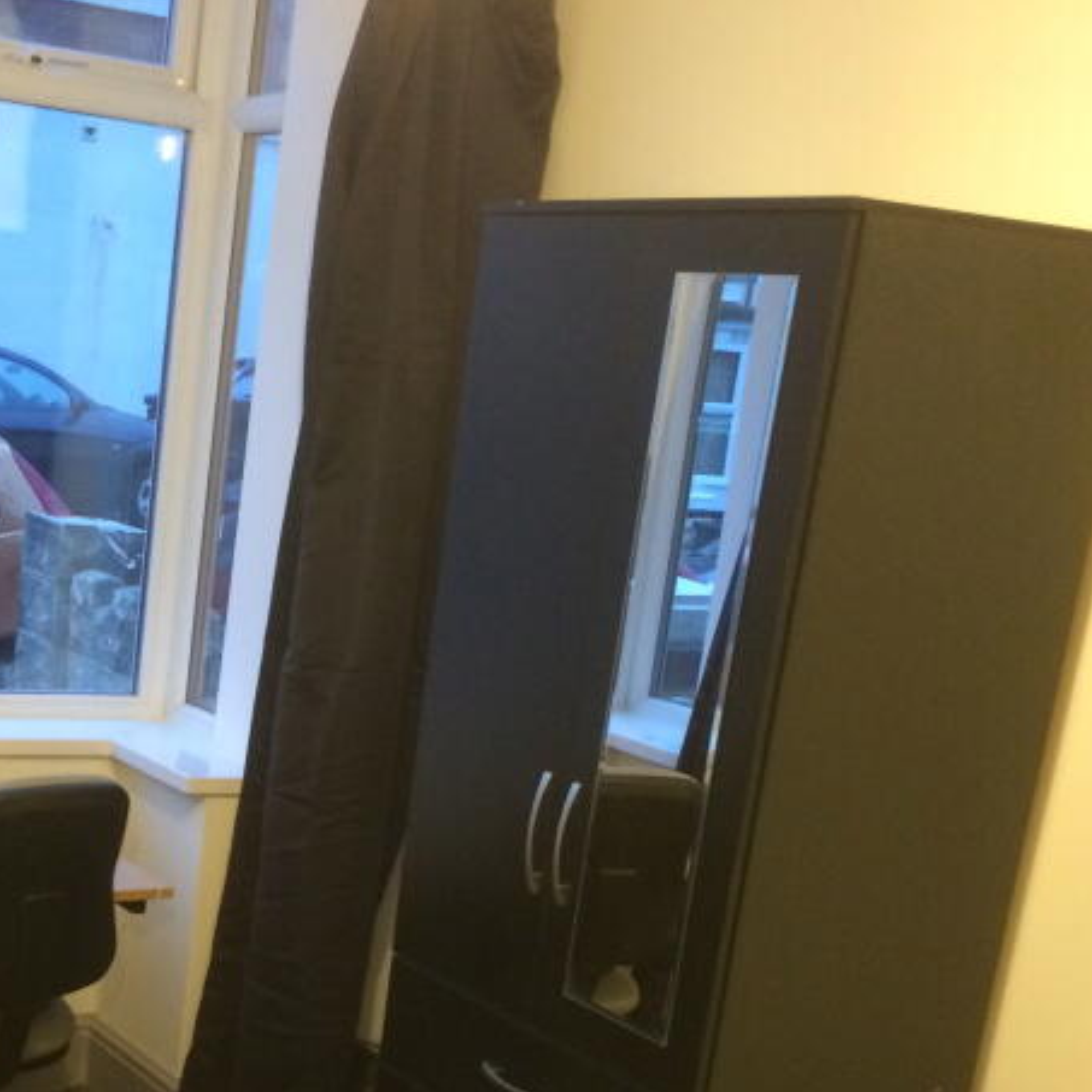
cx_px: 205
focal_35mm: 60
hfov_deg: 28.0
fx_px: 2141
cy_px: 962
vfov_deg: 27.7
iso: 320
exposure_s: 1/17
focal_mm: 4.12
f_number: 2.2
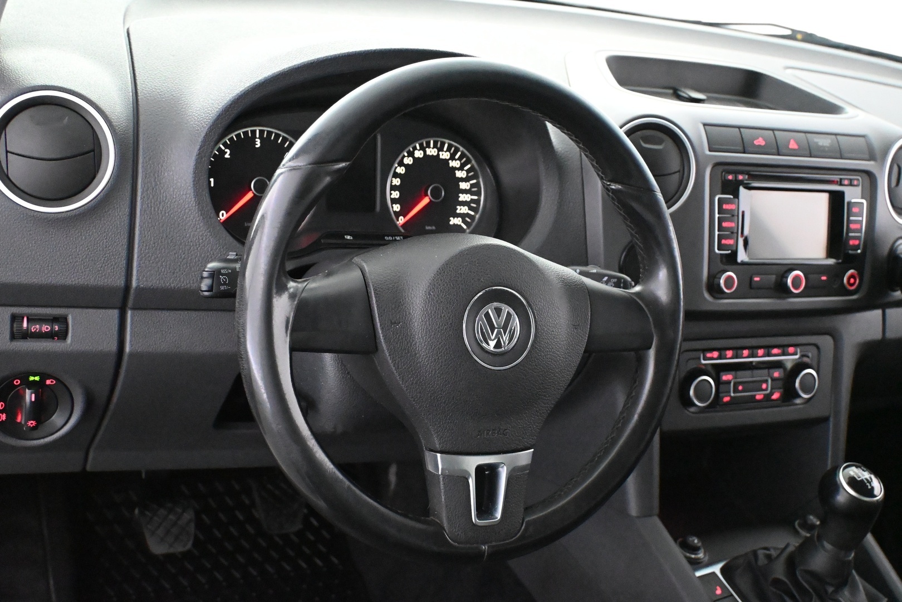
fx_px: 1090
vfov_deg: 30.8
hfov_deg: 45.0
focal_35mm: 44
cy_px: 301
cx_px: 451
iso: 11400
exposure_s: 1/60
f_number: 4.8
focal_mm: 29
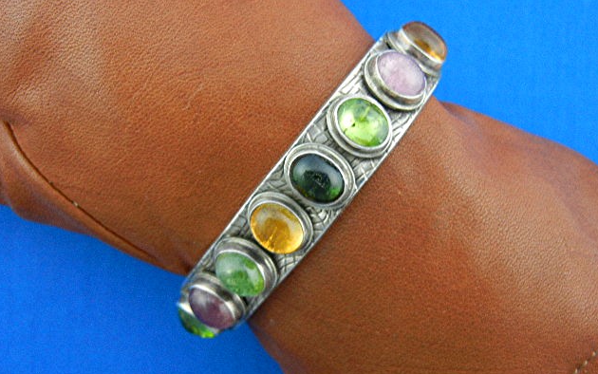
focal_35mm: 56
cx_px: 300
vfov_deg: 23.2
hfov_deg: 36.3
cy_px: 181
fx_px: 913
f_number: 3.9
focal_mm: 9.3
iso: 200
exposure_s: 1/2.8
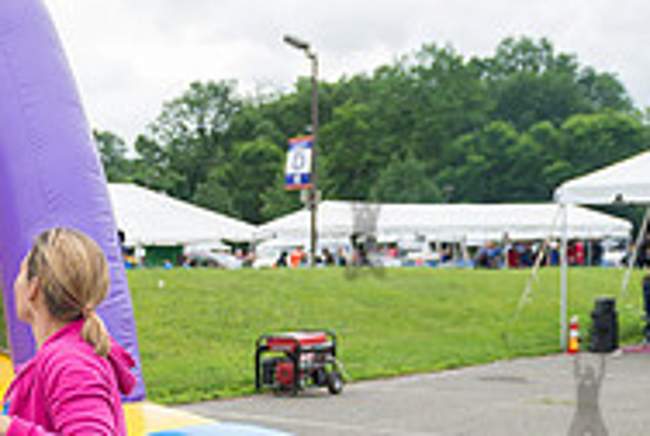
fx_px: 1338
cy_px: 386
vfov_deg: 18.2
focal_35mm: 74
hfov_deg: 25.2
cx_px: -83
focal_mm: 24
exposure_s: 1/800
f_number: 3.5
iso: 200
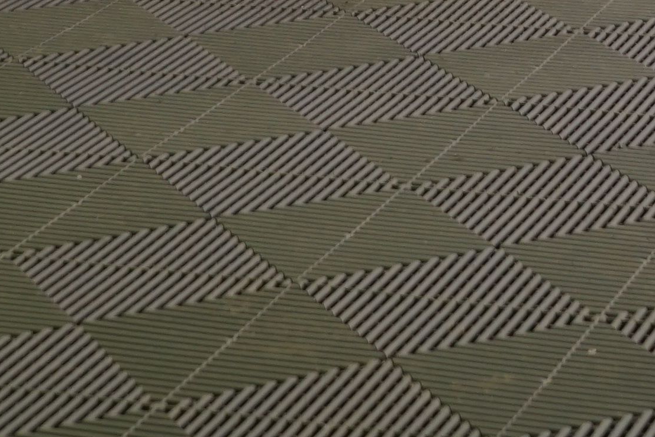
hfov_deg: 12.1
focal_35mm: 168
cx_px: 605
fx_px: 3056
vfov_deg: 7.5
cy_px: -731
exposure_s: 1/30
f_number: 6.3
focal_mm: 31
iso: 400
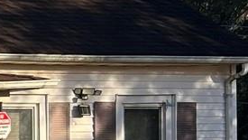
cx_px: -372
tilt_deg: -0.2
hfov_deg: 9.1
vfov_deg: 5.7
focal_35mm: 211
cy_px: 215
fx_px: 1388
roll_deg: +1.2
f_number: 1.5
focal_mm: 5.7
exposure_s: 1/2571
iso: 50
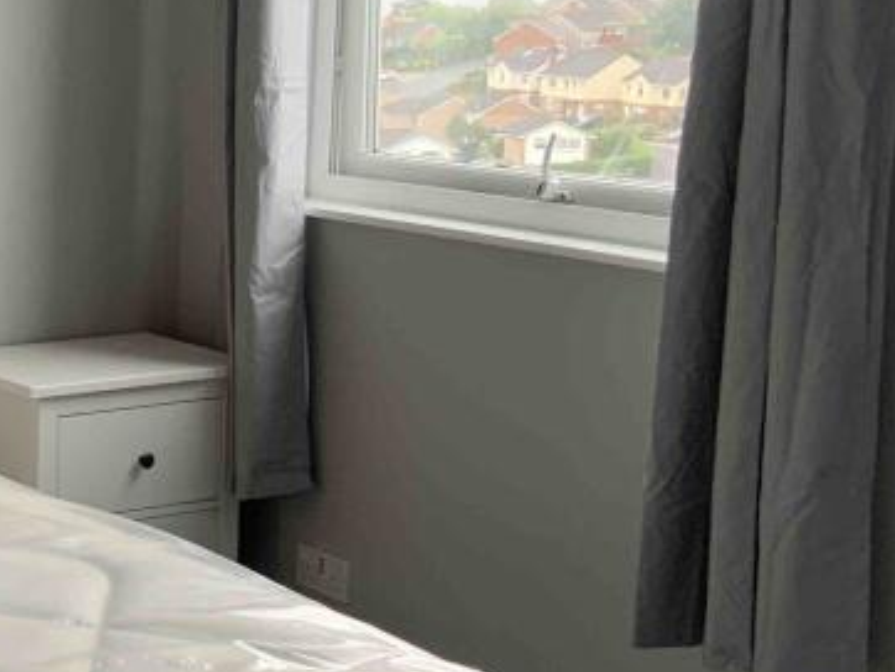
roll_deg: +0.1
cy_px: 343
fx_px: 2122
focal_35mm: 82
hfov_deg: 21.8
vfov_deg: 18.0
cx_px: -227
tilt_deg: -10.8
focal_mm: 3
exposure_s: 1/60
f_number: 1.8
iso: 64
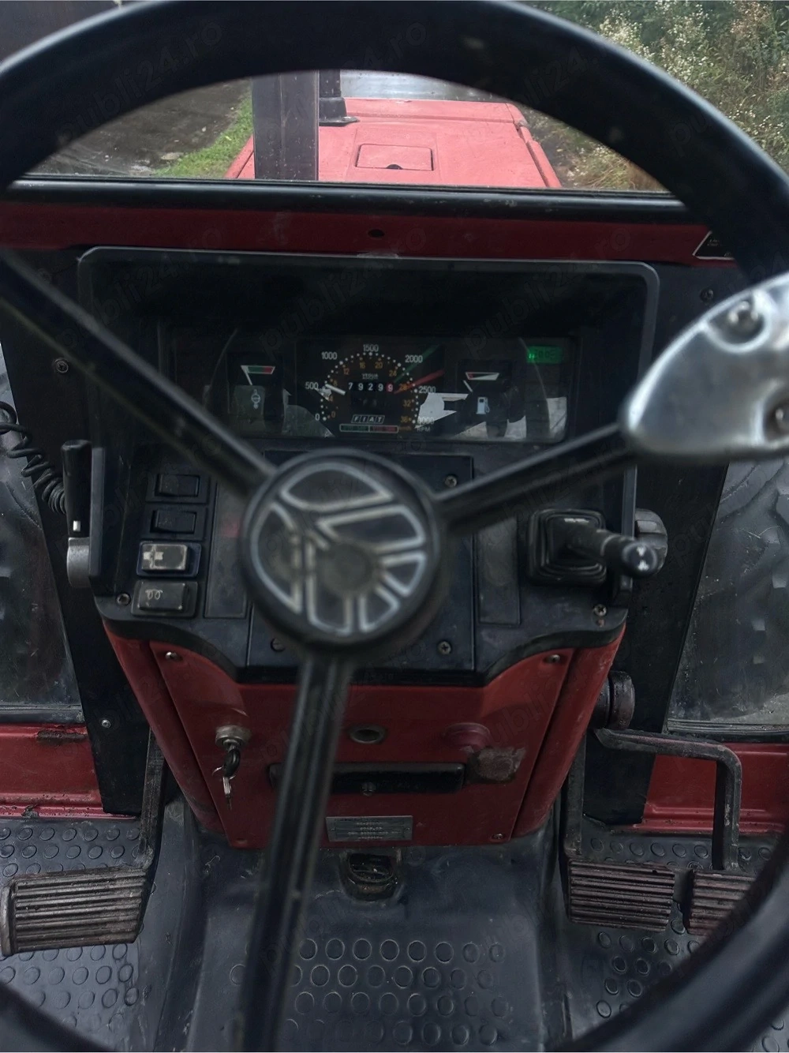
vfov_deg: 71.6
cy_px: 526
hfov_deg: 56.8
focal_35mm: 24
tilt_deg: -39.8
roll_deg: -3.2
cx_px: 394
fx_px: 730
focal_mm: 6.86
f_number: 1.78
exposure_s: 1/3155
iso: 80
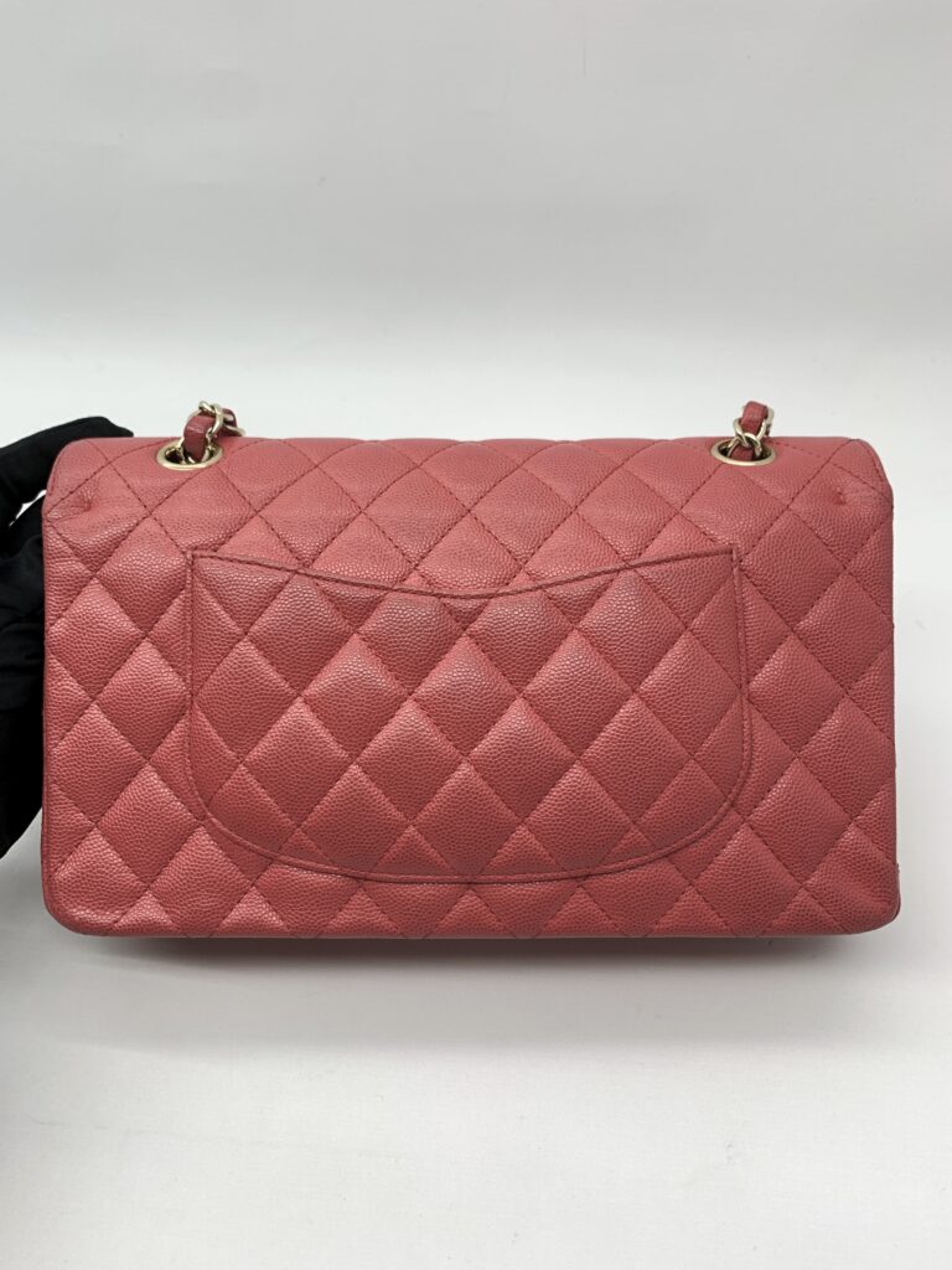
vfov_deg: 67.3
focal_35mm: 26
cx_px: 476
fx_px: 953
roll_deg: +3.4
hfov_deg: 53.1
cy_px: 635
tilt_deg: -43.7
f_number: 1.8
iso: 32
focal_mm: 4.25
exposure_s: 1/100
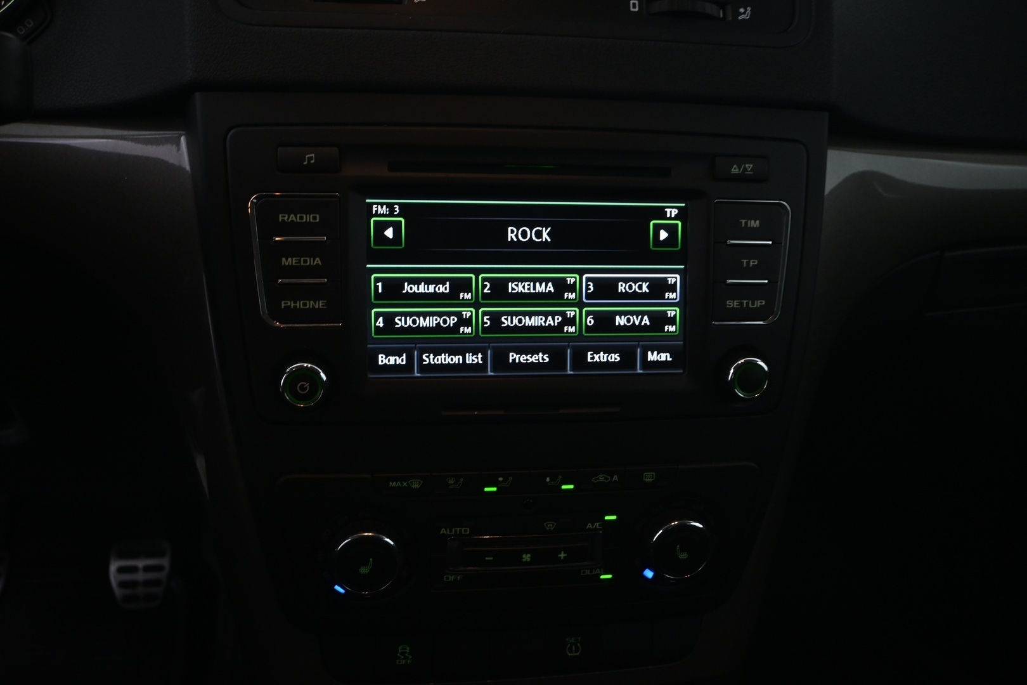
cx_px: 514
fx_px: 920
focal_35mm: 32
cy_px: 342
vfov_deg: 40.8
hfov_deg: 58.3
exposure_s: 1/10
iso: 1000
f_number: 5.6
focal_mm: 21.5
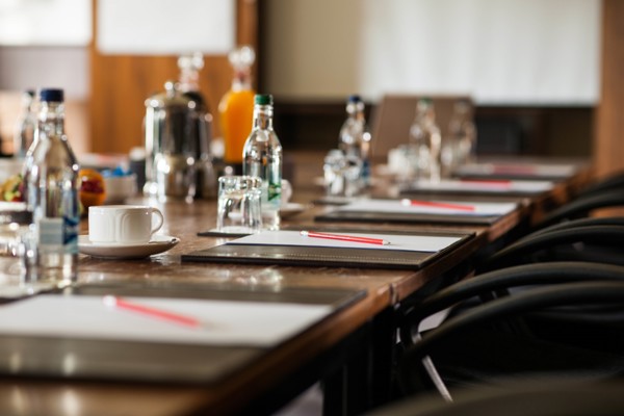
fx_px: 1473
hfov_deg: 23.9
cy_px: 208
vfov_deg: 16.1
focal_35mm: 85
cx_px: 312
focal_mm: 85
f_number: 2.8
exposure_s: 1/50
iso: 320
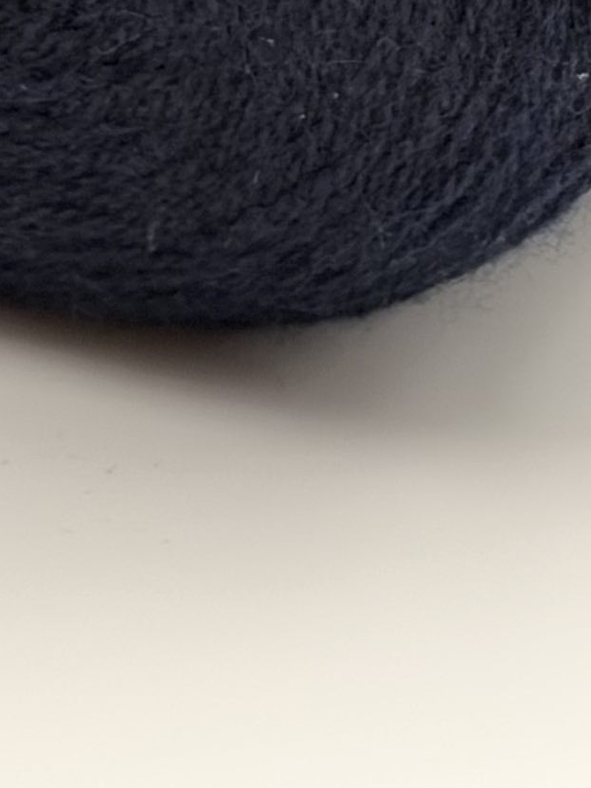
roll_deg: +1.9
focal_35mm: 252
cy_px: -1077
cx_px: 296
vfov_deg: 7.4
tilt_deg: -23.4
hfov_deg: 5.9
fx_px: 5737
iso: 160
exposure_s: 1/60
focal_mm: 5.96
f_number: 1.6
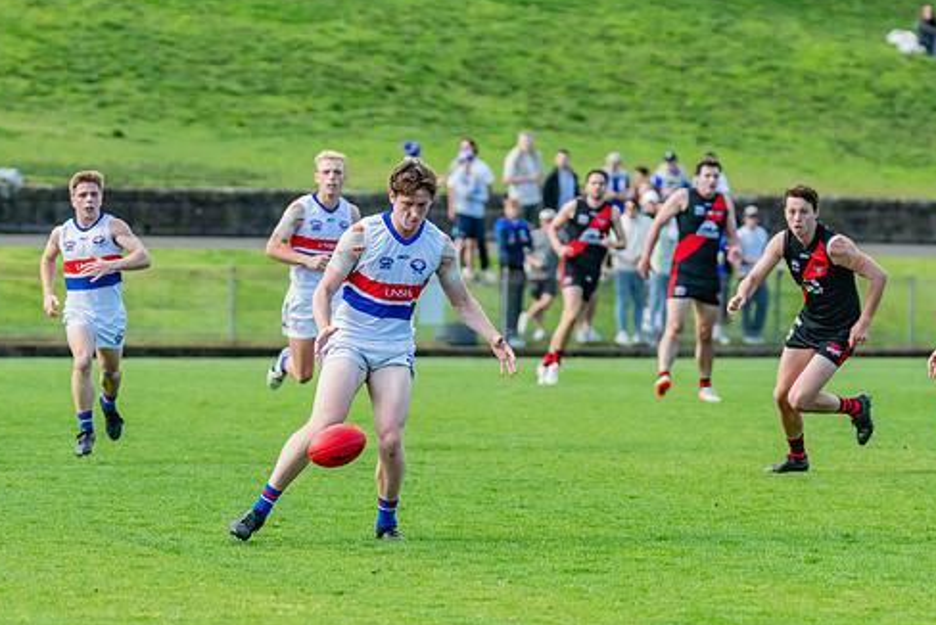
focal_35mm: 365
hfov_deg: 5.6
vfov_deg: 3.8
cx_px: 396
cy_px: 281
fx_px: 9495
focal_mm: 240
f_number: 5.6
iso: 800
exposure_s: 1/1600
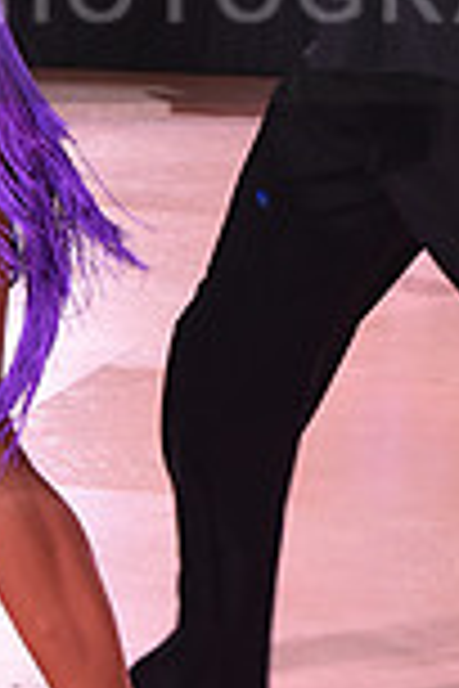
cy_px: -45
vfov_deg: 10.8
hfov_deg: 7.3
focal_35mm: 189
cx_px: 191
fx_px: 3614
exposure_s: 1/320
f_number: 6.3
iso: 2500
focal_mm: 50
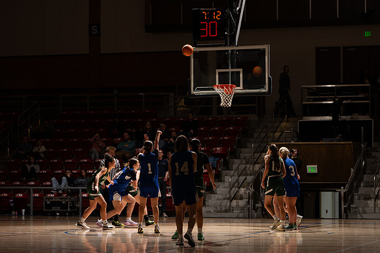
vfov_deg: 11.2
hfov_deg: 16.7
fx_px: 1297
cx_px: 182
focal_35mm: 123
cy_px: 128
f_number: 5
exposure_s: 1/100
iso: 80
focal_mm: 100
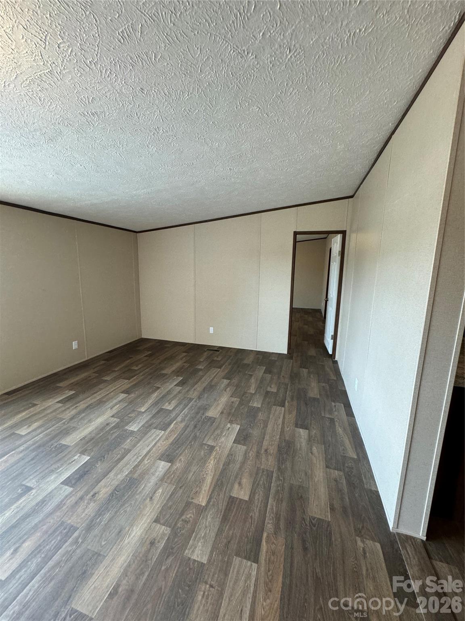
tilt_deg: -5.2
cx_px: 232
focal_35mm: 14
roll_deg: -3.9
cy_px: 310
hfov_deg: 85.7
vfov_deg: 102.1
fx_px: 251
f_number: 2.2
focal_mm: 2.22
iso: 200
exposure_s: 1/60
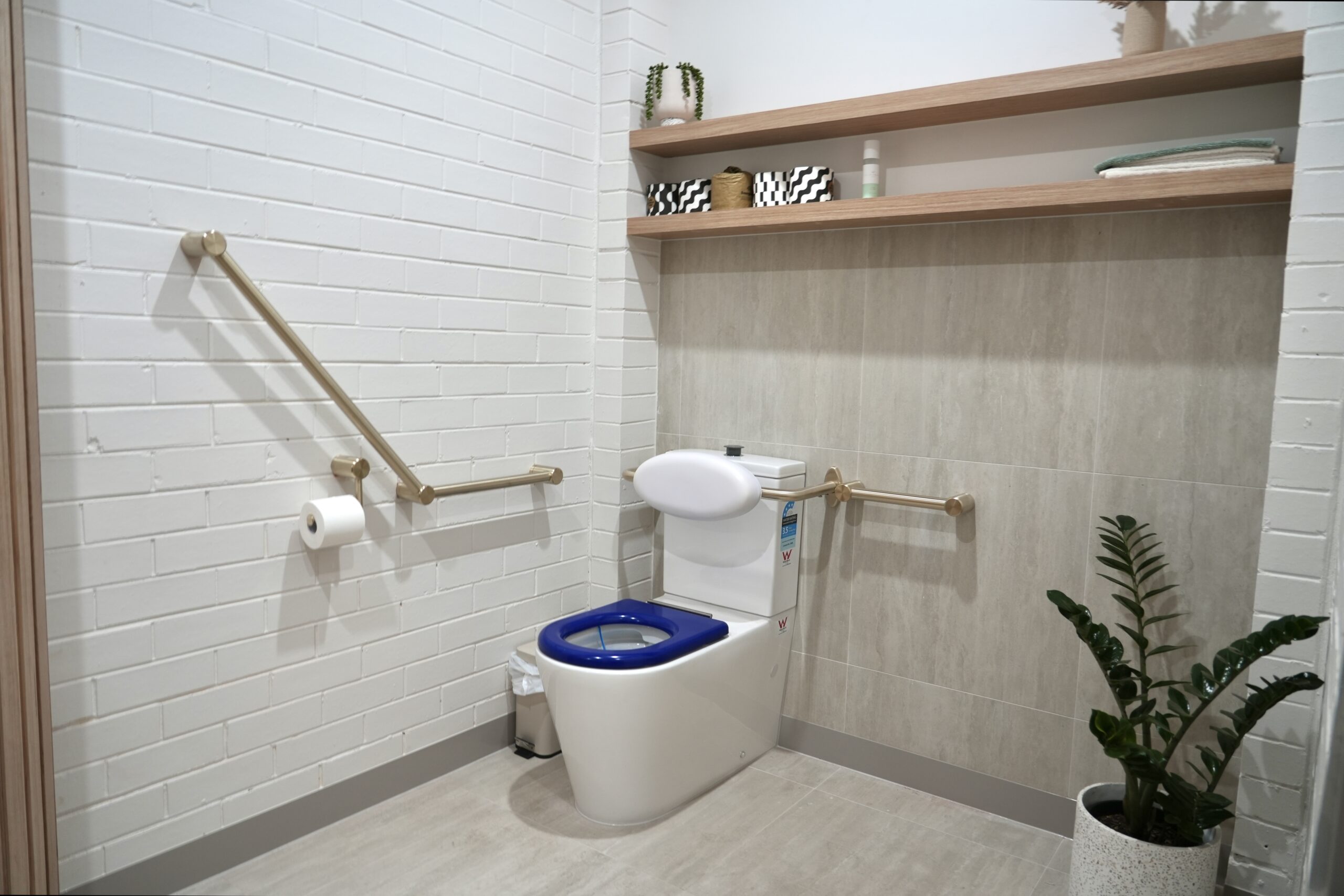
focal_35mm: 24
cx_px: 672
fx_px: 896
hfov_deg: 73.7
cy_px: 448
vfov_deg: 53.1
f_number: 4
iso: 400
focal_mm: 24
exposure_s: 1/30
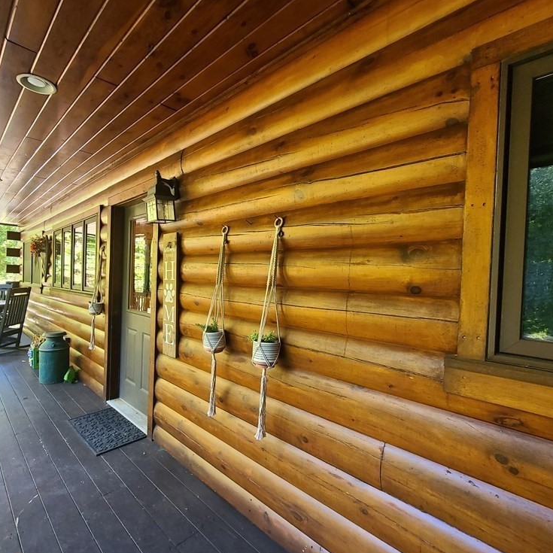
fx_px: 289
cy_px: 287
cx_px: 247
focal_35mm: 16
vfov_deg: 87.4
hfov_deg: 87.1
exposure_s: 1/60
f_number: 2.2
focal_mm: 2.2
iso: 400
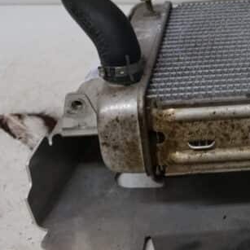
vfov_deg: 20.3
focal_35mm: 85
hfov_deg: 19.0
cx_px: 319
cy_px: 66
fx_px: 695
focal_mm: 20
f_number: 4
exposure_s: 1/60
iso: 1250
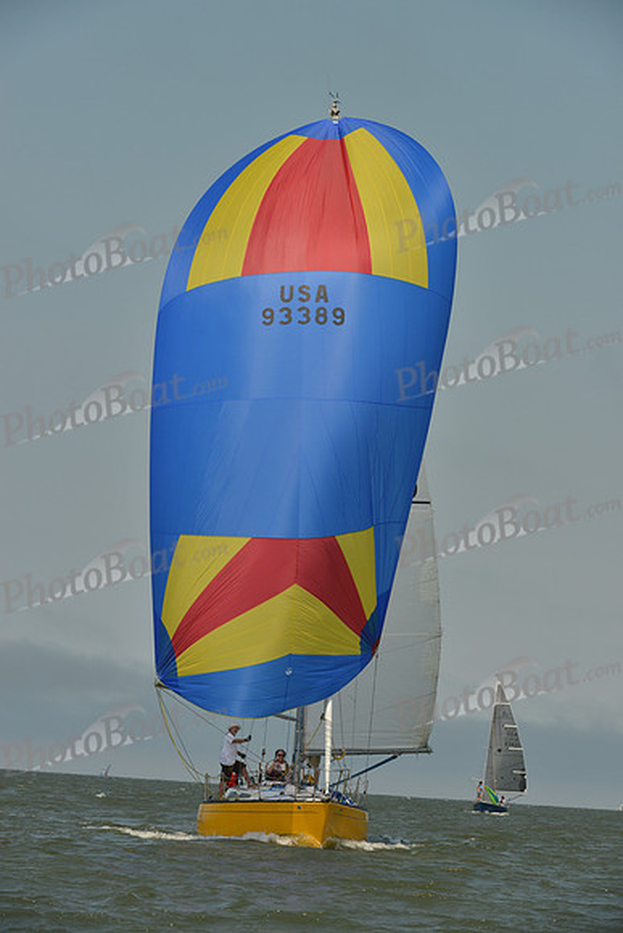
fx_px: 5188
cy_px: 466
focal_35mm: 200
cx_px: 312
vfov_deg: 10.3
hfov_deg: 6.9
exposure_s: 1/1250
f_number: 10
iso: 400
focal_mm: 200
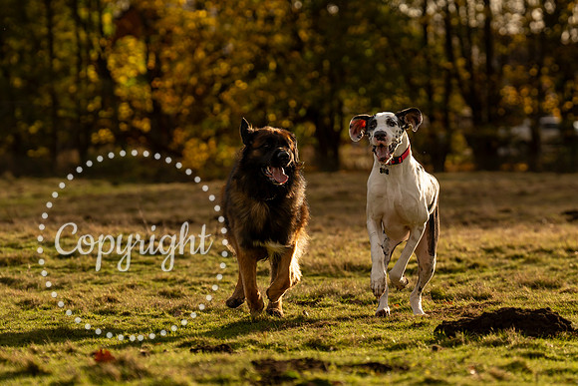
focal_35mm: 200
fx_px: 3220
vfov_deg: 6.9
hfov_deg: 10.3
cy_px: 189
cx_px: 285
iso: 200
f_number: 3.5
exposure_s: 1/3200
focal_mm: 142
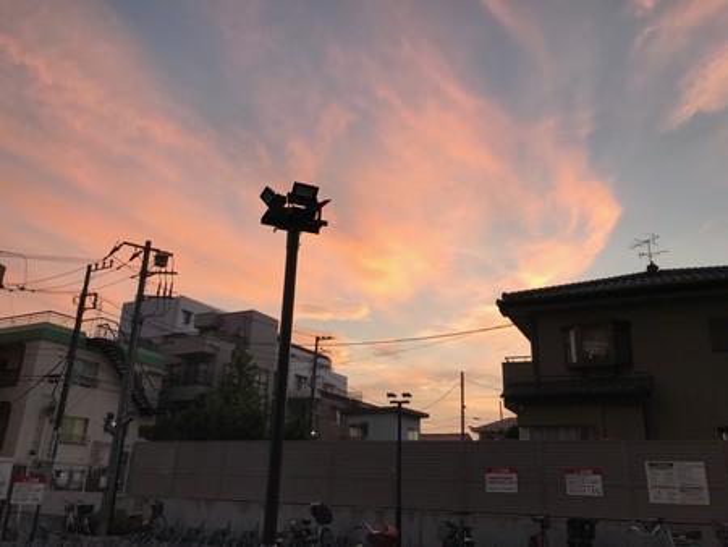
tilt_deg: +19.1
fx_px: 589
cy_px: 274
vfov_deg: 49.8
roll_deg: -1.7
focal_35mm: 28
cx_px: 364
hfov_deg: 63.4
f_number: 1.8
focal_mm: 3.99
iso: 32
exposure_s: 1/120
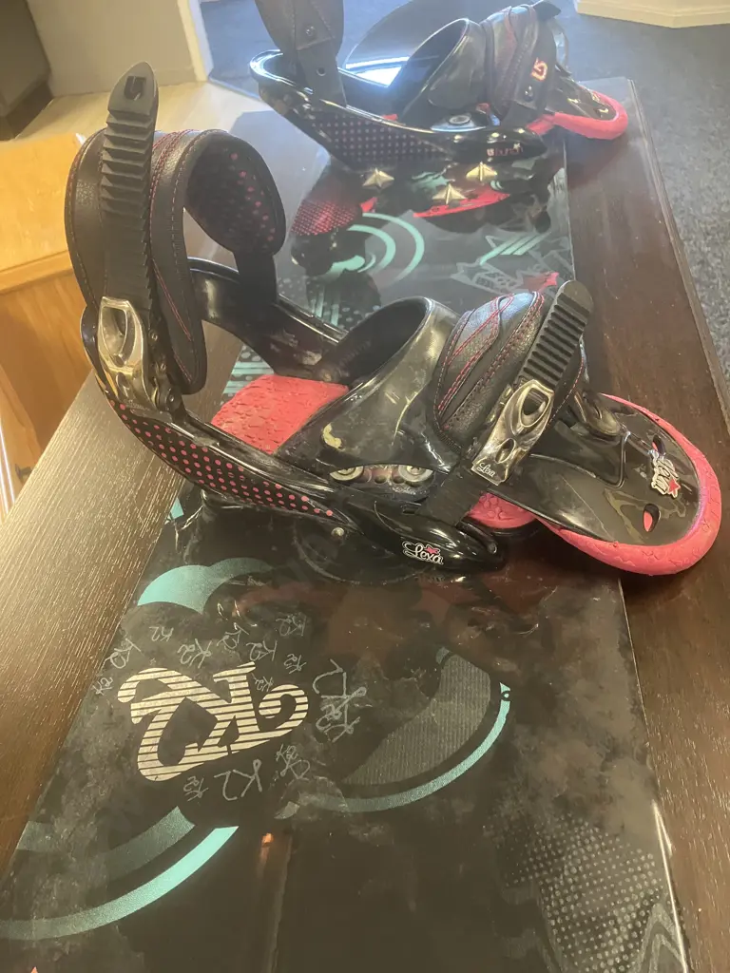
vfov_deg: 63.4
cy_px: 486
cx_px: 365
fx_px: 787
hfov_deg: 49.7
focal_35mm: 28
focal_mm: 3.99
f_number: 1.8
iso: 400
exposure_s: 1/33
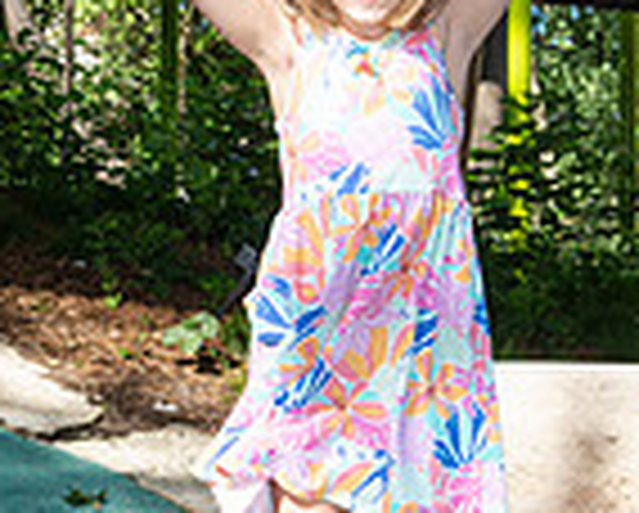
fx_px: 3049
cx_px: 68
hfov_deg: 11.9
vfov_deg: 9.6
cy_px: 236
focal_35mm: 161
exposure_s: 1/200
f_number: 8
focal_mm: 42
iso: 100
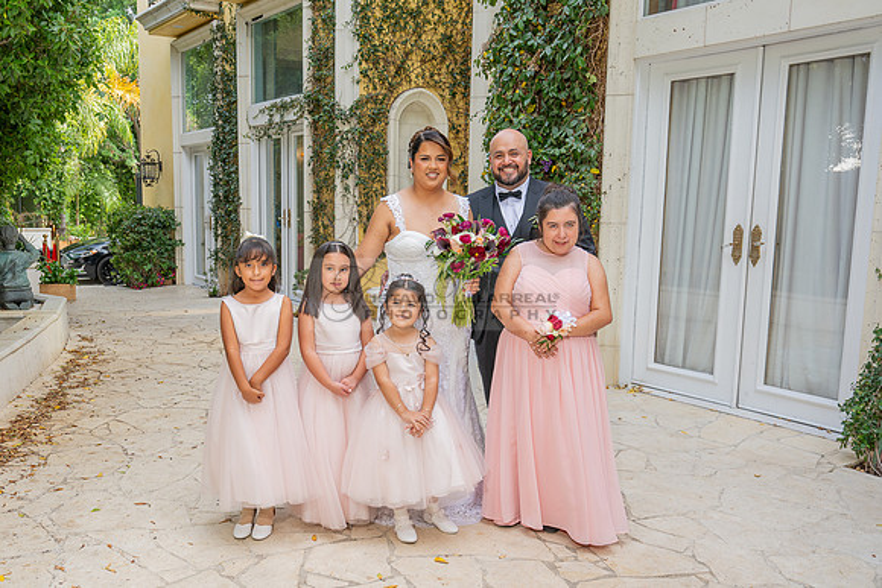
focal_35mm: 34
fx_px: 825
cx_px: 395
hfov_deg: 56.2
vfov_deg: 39.2
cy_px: 324
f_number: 5
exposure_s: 1/200
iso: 200
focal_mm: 30.5
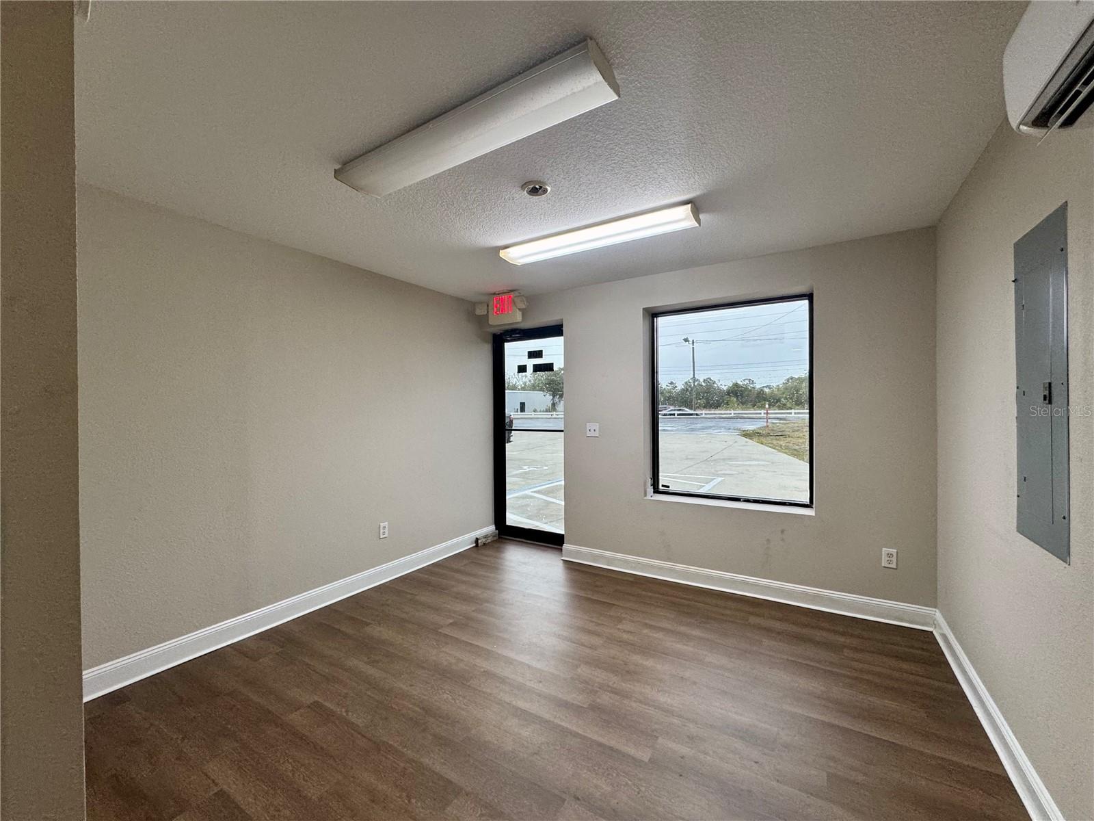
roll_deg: -0.3
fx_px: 442
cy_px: 410
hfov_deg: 102.1
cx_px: 547
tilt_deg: -0.5
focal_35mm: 14
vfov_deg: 85.7
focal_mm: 2.22
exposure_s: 1/60
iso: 160
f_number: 2.2
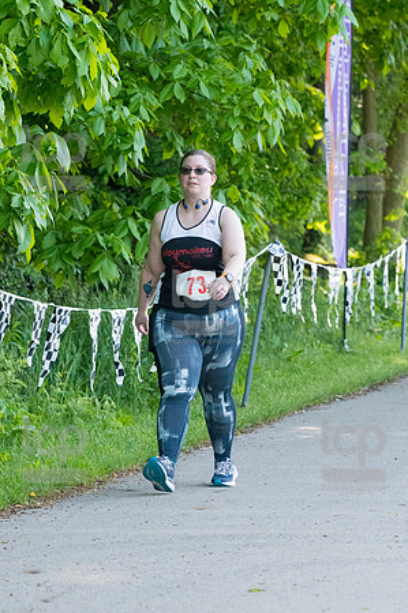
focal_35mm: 202
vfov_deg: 10.2
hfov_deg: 6.8
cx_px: 204
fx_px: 3442
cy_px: 306
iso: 3200
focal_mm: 135
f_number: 5.6
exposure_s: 1/1250
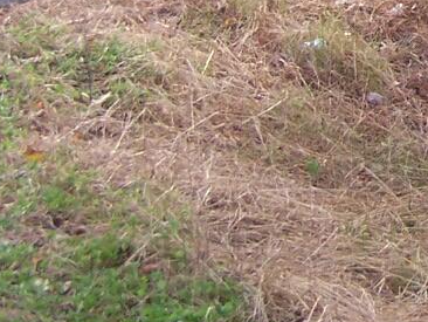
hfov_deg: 11.2
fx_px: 1992
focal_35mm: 161
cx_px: 833
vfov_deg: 8.7
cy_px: -316
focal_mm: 6.3
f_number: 2.8
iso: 80
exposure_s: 1/250
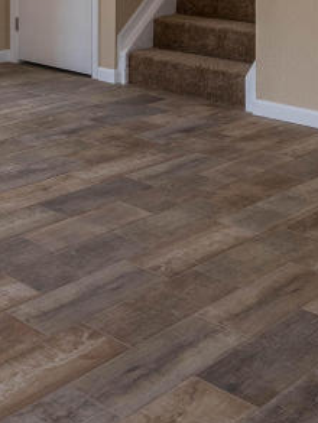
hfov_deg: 21.0
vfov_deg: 25.2
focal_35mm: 68
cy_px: -104
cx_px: 9
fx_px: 832
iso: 100
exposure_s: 1/80
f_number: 7.1
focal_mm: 18
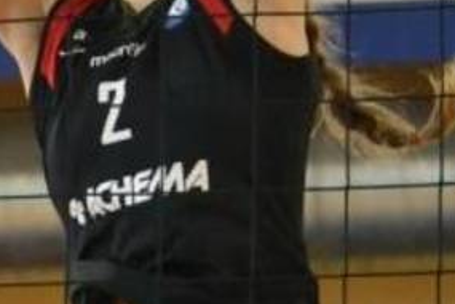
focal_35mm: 1060
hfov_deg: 1.9
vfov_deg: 1.3
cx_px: -236
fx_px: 13396
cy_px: 118
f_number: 4.8
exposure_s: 1/400
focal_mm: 140
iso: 3200
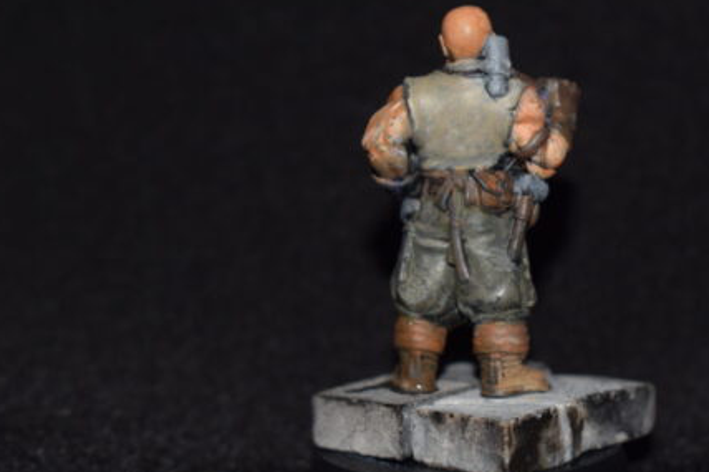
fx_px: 2278
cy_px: 192
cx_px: 475
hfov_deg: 17.6
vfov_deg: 11.8
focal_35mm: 116
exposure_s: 1/60
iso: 100
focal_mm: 55
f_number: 8
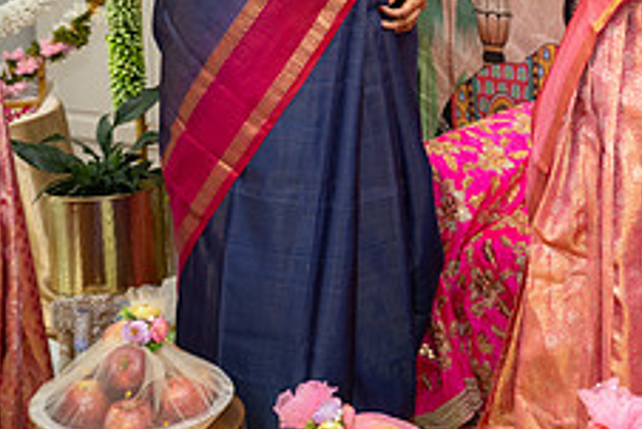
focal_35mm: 88
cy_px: -95
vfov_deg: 15.0
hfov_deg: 22.0
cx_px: 687
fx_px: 1570
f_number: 3.2
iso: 640
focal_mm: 33.5
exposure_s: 1/160
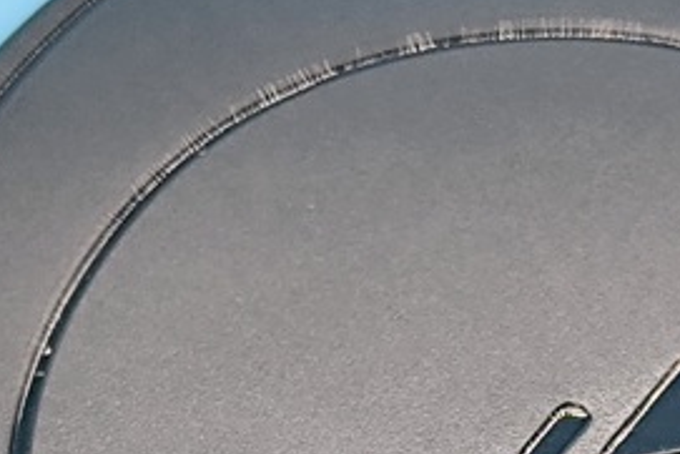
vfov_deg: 5.7
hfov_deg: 8.7
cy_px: 810
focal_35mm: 236
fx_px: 4460
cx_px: 615
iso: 250
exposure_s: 1/100
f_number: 1.65
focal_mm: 6.14
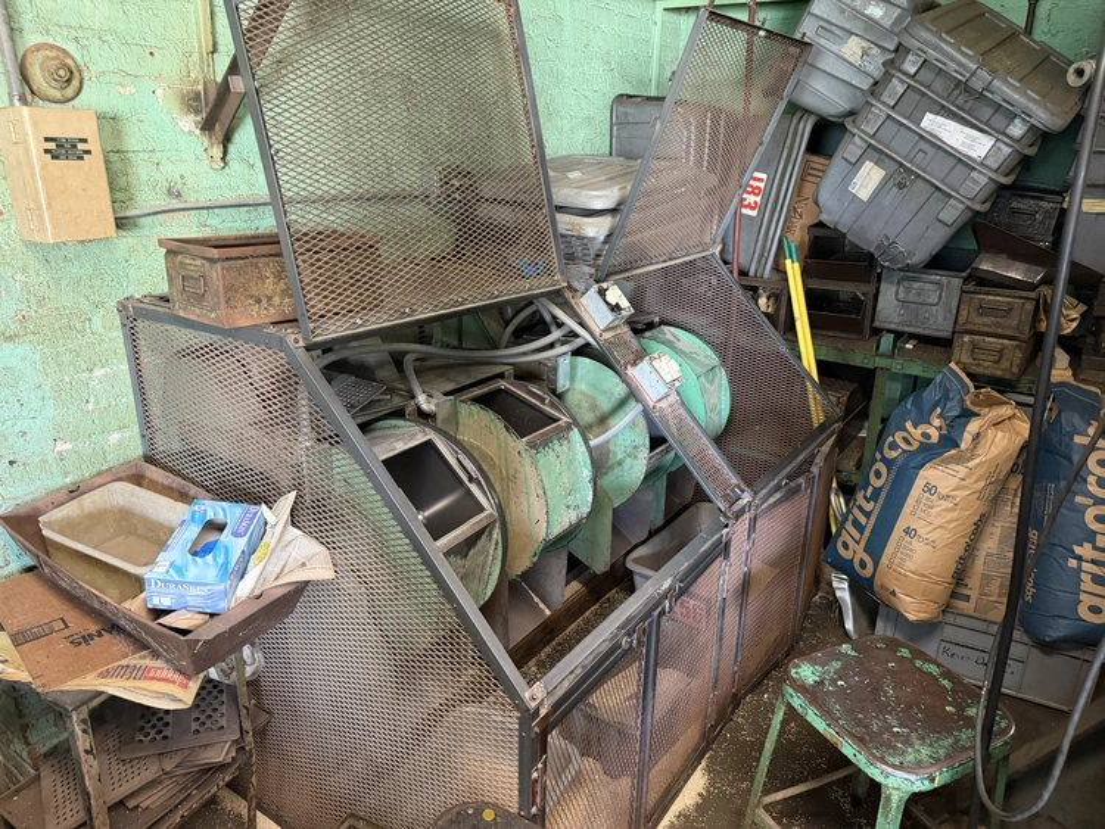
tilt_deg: -19.8
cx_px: 552
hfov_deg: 71.6
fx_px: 766
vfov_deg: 56.8
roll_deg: -0.7
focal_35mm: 24
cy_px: 414
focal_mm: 6.76
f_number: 1.78
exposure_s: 1/40
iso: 640
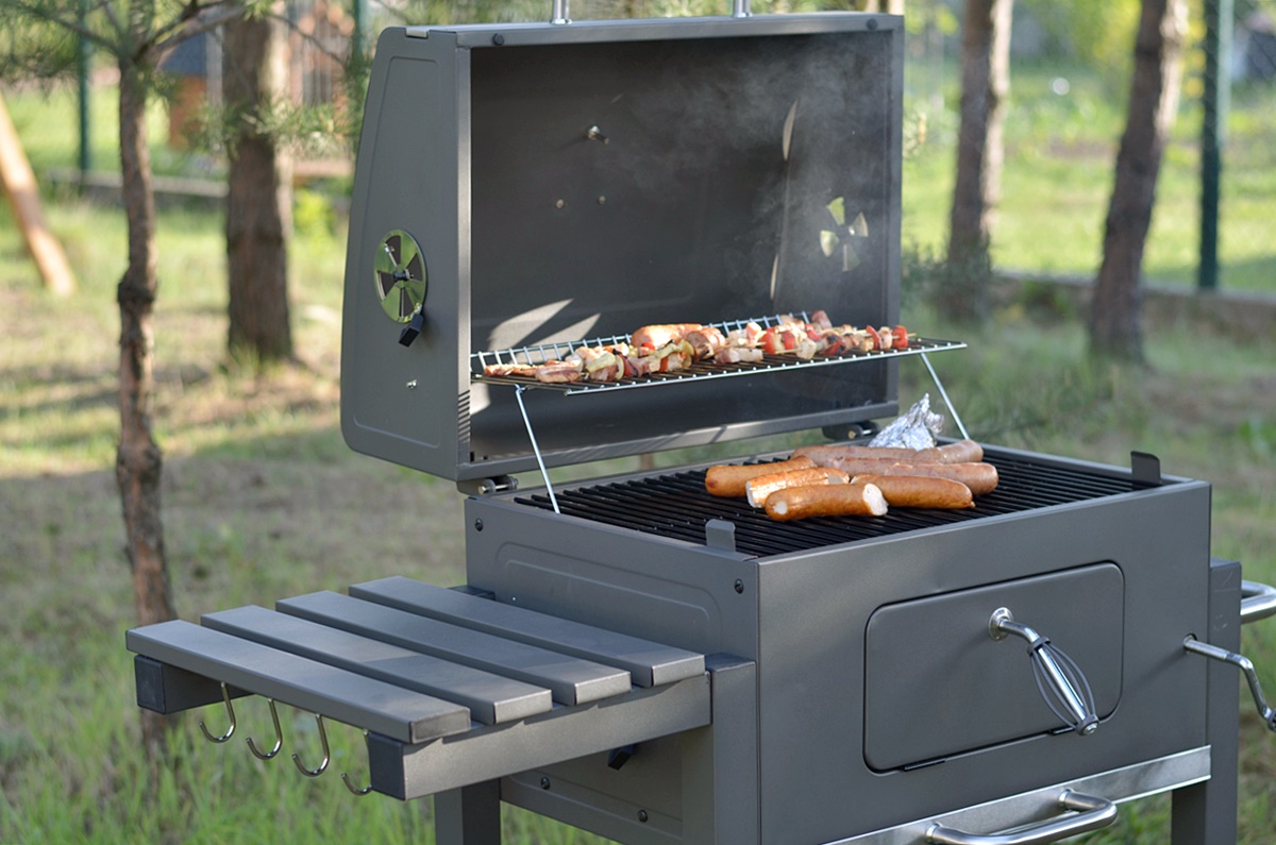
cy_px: 422
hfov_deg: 27.0
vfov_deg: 18.1
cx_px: 638
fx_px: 2653
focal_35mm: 75
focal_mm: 50
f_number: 2.8
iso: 100
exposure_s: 1/250
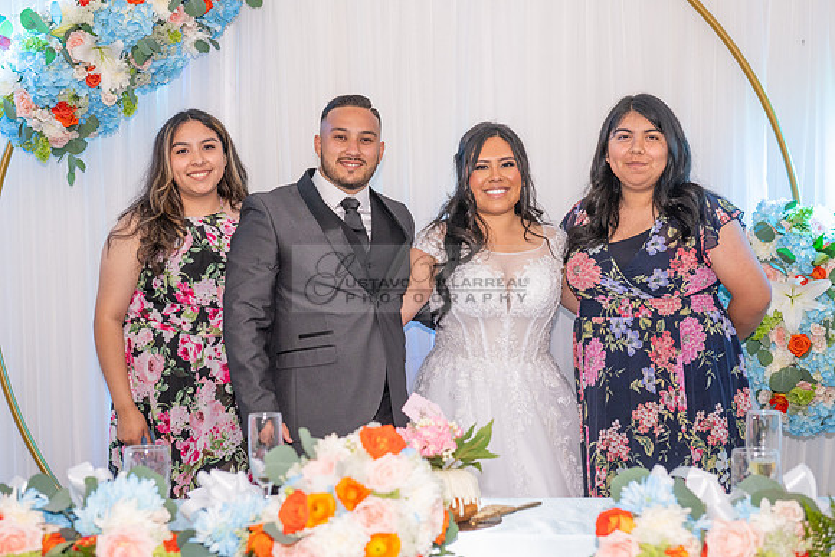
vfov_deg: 24.2
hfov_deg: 35.6
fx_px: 1299
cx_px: 418
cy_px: 278
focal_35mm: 56
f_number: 4.5
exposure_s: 1/200
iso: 1000
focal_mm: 56
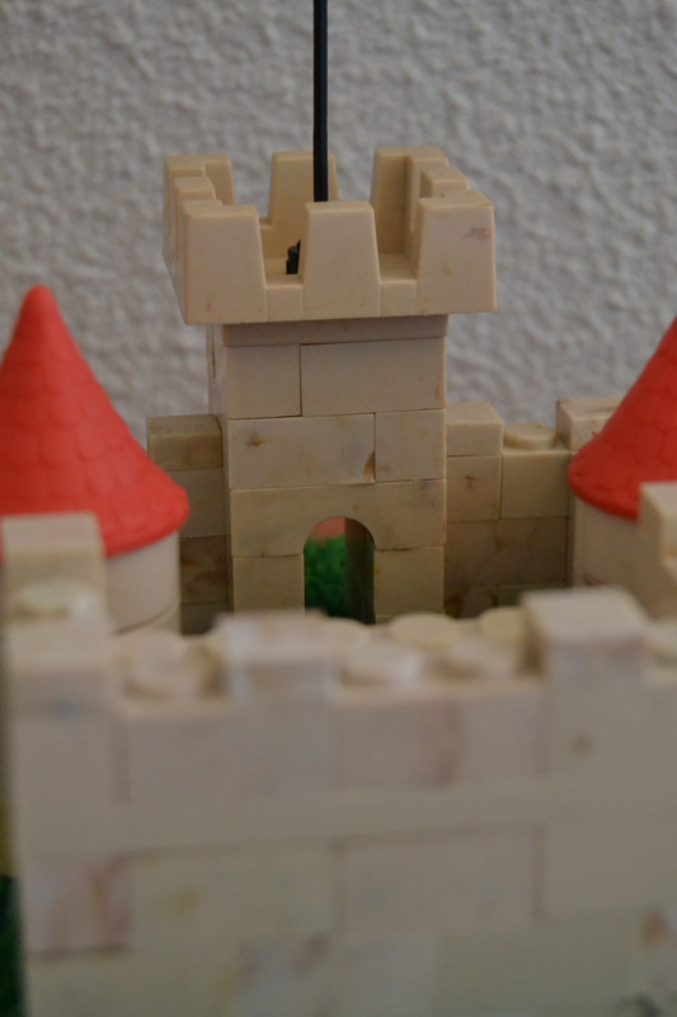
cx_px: 338
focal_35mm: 82
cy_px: 508
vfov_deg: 24.6
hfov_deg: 16.5
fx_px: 2328
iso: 3200
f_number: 5.6
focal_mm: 55
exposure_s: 1/30
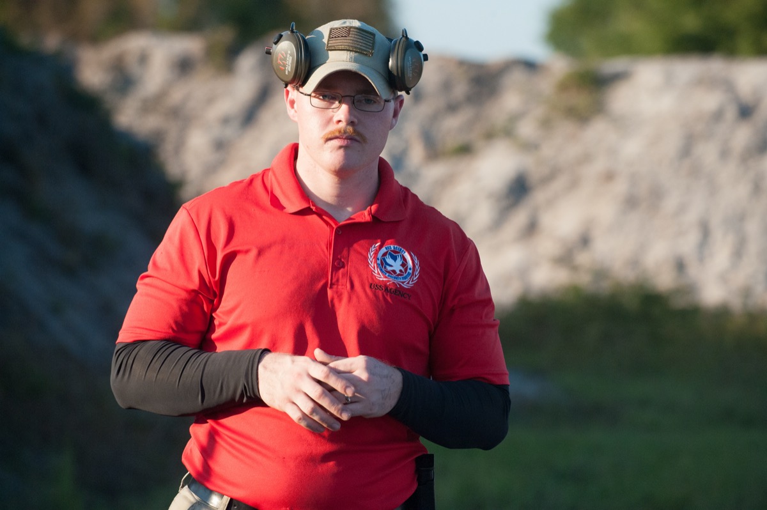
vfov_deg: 7.8
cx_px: 384
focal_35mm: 175
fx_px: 3725
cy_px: 255
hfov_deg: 11.8
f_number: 5
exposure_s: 1/5000
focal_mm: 175
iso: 2500
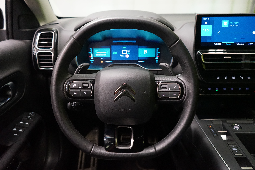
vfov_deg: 46.4
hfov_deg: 65.5
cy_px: 85
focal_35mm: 28
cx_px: 128
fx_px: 198
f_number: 4
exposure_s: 1/60
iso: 5000
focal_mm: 28
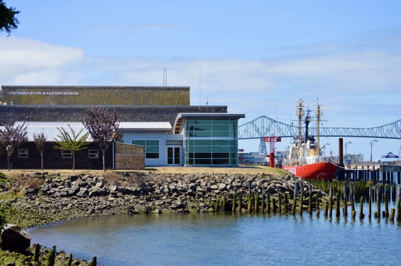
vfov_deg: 16.5
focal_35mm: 82
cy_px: 133
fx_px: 918
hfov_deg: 24.6
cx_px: 200
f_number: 5.6
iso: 400
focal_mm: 55
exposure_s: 1/1600
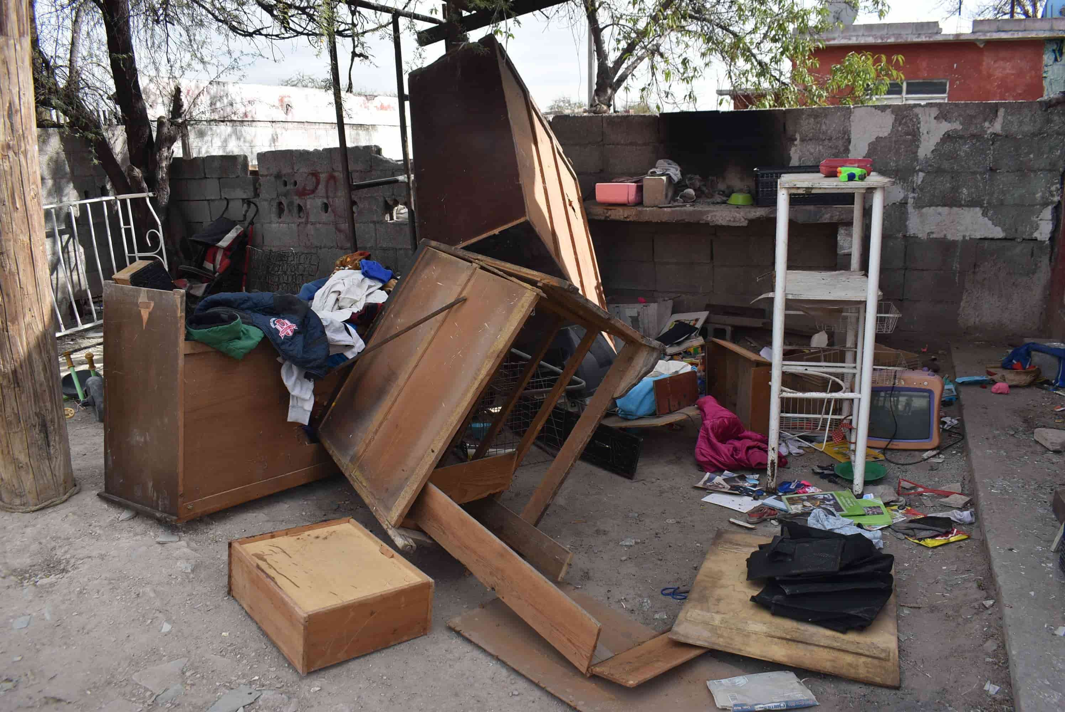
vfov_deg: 48.0
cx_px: 532
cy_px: 356
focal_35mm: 27
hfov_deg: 67.3
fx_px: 799
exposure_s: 1/200
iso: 100
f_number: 7.1
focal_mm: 18
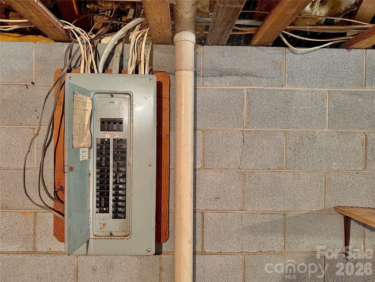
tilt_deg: -0.2
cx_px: 188
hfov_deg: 71.6
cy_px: 141
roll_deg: -0.1
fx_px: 260
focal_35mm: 24
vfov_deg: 56.8
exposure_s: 1/40
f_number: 1.78
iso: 800
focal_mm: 6.76
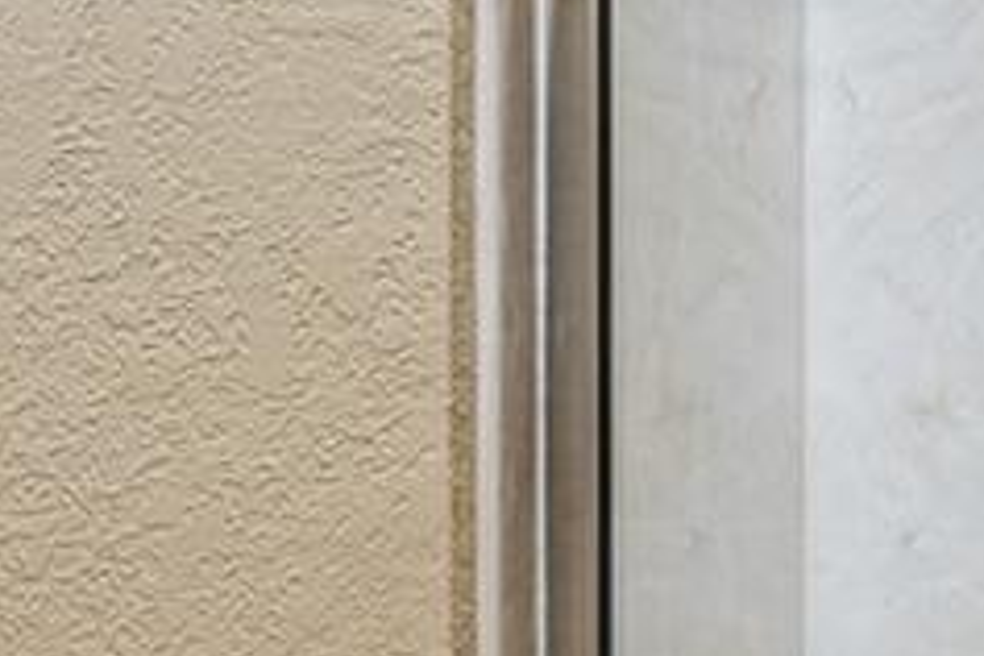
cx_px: 1217
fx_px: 2952
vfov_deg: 12.7
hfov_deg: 17.9
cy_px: 440
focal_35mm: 108
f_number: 8
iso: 200
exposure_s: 1/1.67
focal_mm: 16
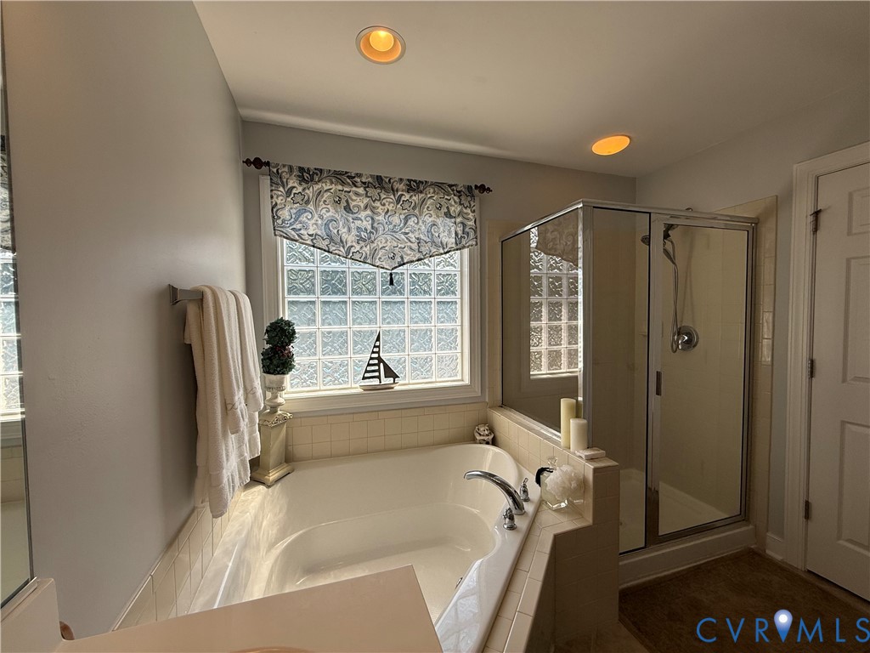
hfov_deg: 102.1
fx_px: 352
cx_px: 435
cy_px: 326
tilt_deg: -1.2
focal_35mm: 14
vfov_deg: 85.7
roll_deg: +0.1
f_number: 2.2
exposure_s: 1/421
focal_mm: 2.22
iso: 50
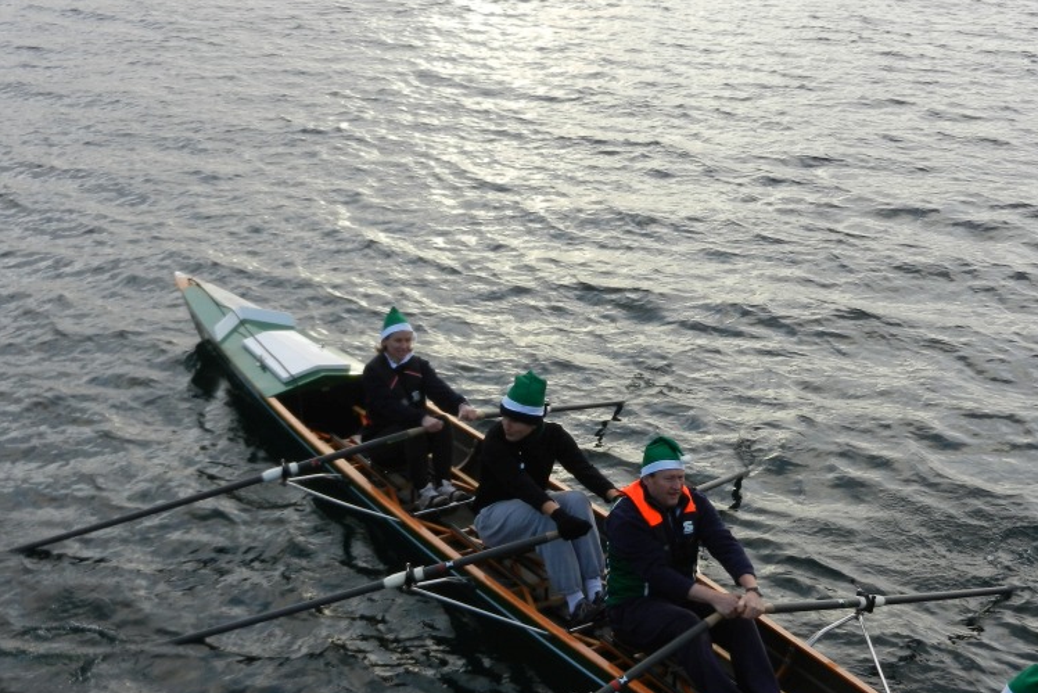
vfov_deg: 25.0
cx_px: 552
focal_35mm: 54
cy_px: 464
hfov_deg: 36.8
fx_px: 1558
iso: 160
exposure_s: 1/320
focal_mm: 6.9
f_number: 4
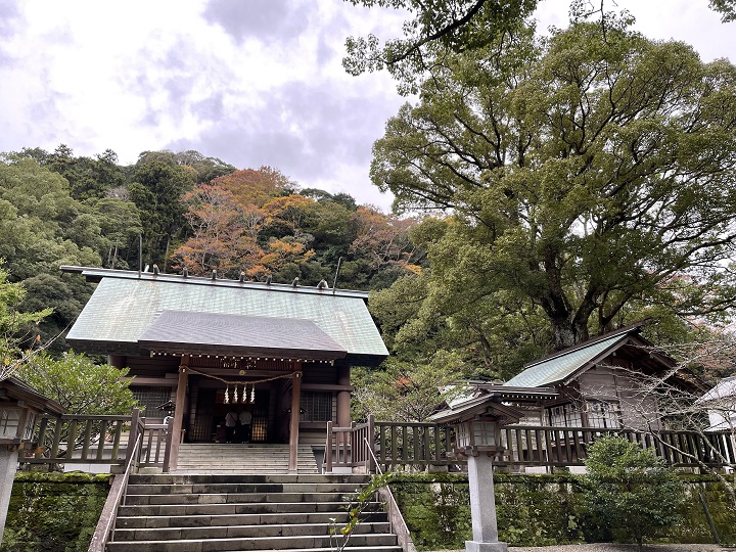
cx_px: 368
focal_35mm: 25
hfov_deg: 69.4
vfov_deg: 54.9
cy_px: 276
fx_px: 532
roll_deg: -0.3
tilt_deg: +20.5
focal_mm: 5.1
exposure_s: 1/121
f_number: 1.6
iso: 40
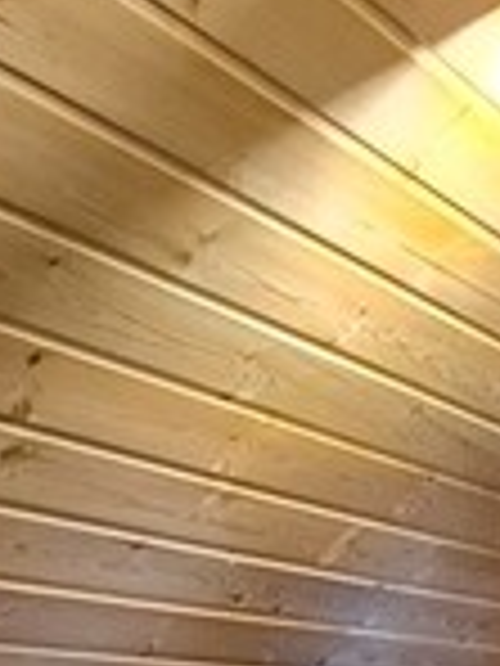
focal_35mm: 90
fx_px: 1733
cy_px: 1341
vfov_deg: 16.5
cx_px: 369
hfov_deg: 16.3
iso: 320
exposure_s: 1/50
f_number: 2.2
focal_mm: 2.2
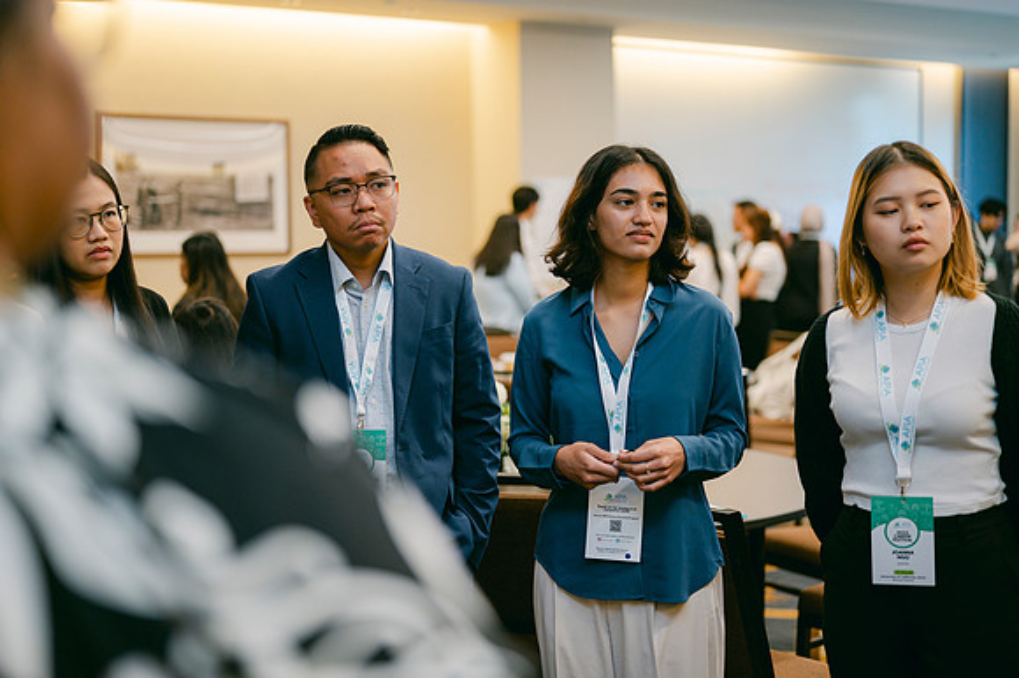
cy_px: 339
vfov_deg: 27.0
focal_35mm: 50
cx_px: 510
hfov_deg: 39.6
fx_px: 1414
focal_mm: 50
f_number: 2
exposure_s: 1/100
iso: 500
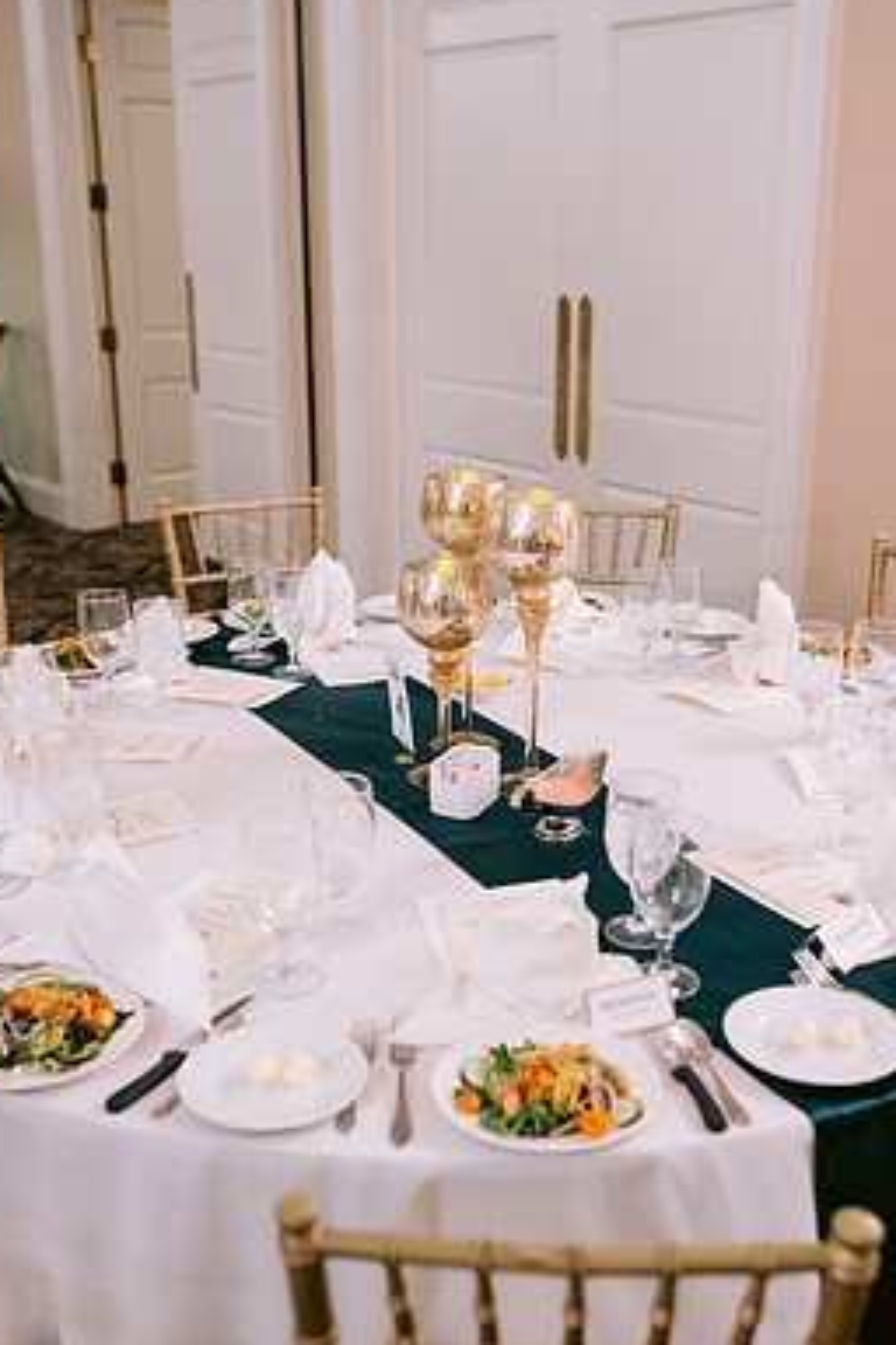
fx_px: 1531
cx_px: 472
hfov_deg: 32.6
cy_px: 711
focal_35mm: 41
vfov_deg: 47.4
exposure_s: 1/125
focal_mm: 35
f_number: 2.8
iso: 1600
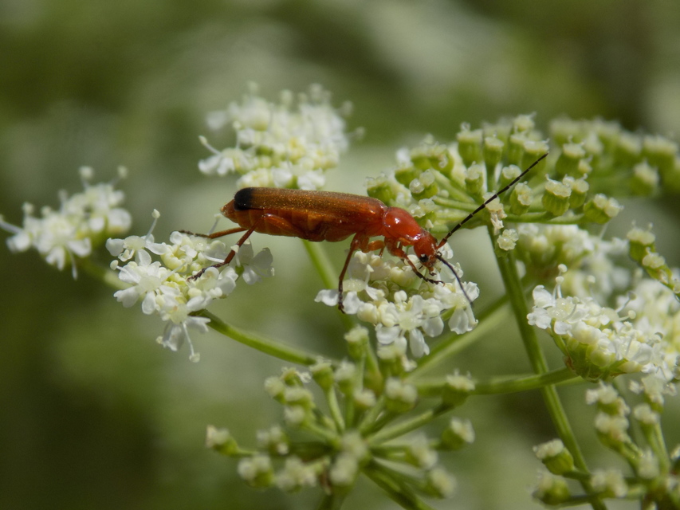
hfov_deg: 16.7
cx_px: 340
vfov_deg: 12.6
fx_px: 2318
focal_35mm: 118
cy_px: 255
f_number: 4.8
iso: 80
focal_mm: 20.9
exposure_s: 1/1250
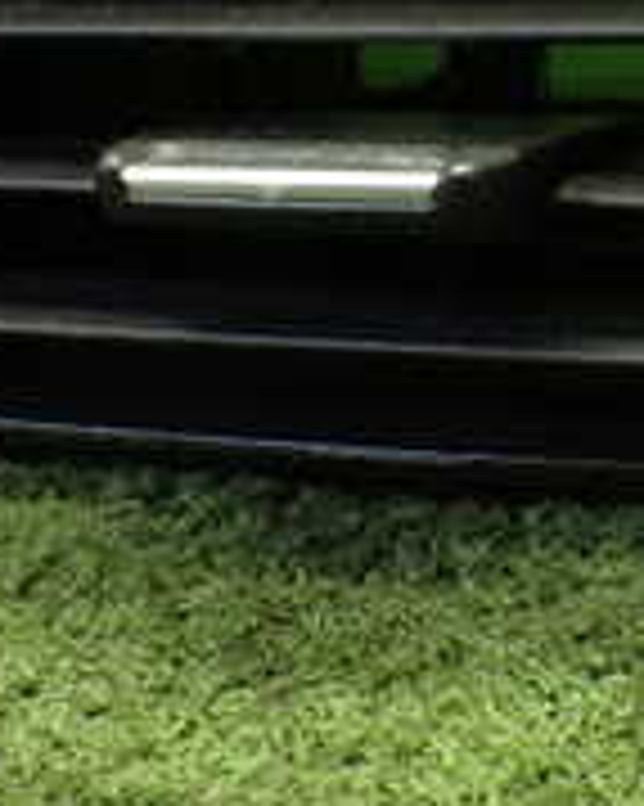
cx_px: 563
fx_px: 2337
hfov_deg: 15.5
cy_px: 212
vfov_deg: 19.4
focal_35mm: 98
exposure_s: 1/60
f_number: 2.3
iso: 800
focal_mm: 5.4
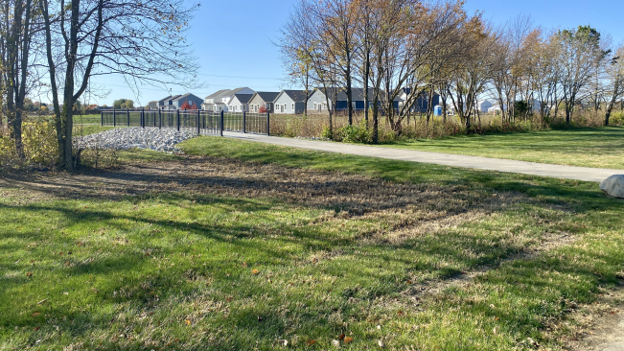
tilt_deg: -2.0
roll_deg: -1.1
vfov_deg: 40.0
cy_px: 142
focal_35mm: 29
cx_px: 314
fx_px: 480
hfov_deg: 66.1
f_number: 1.8
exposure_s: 1/2028
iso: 32
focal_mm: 4.25
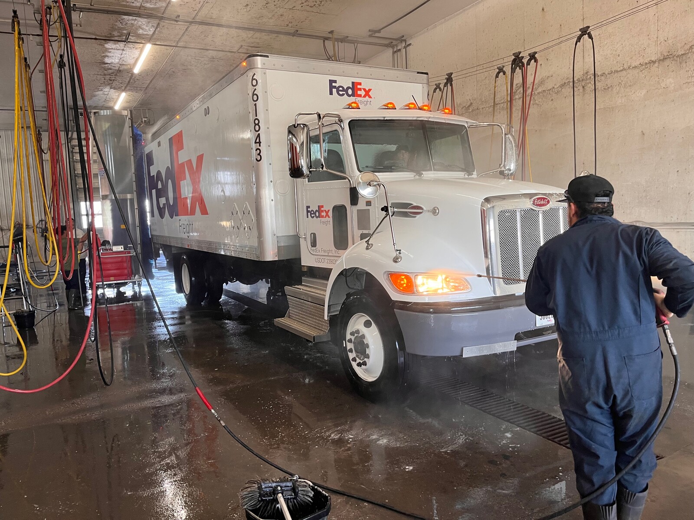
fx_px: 521
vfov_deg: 53.1
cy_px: 260
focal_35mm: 26
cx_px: 347
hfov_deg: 67.3
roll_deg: +3.7
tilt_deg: -6.6
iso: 125
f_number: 1.6
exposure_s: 1/88
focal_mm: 5.1
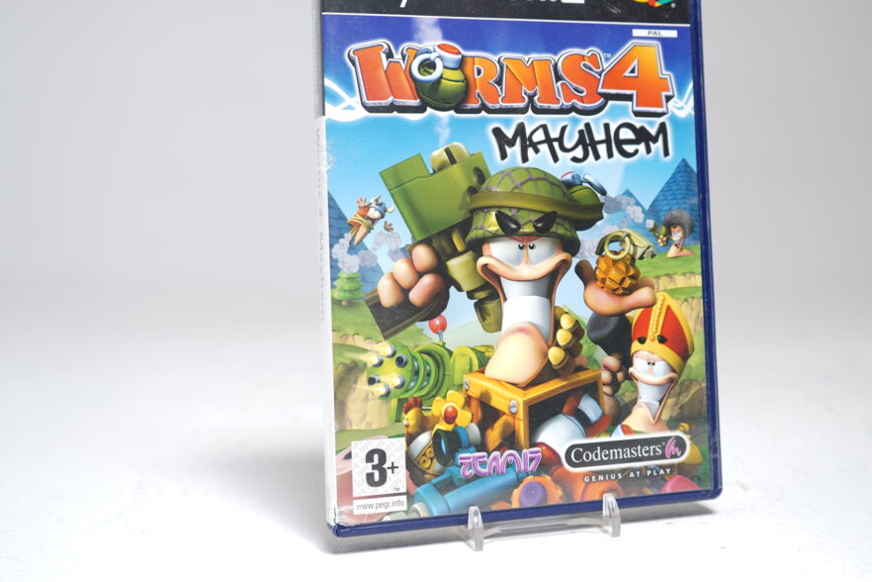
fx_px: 1187
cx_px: 505
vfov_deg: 27.4
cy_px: 220
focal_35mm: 49
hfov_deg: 40.2
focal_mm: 36
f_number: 5
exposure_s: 1/2.5
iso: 64
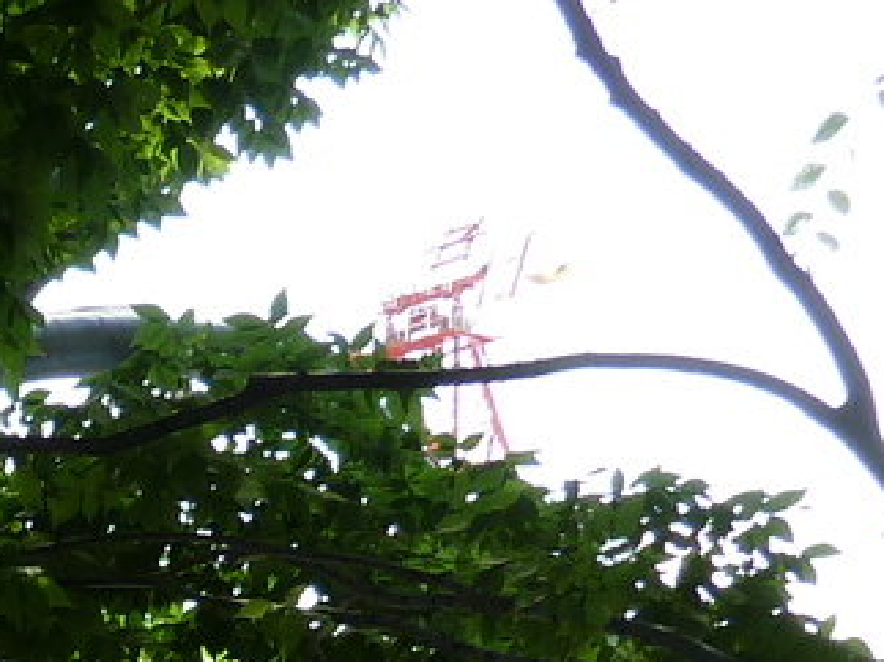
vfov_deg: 10.7
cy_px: 1420
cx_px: -1024
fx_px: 3165
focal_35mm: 124
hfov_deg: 13.2
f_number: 4
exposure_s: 1/100
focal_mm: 4.1
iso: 80
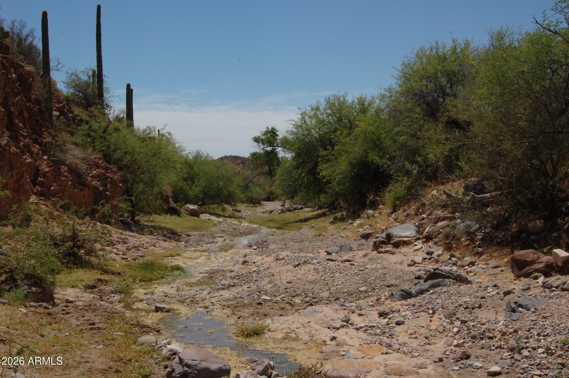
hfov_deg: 43.7
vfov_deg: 29.8
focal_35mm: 45
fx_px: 710
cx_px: 284
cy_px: 189
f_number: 18
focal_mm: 30
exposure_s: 1/100
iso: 200
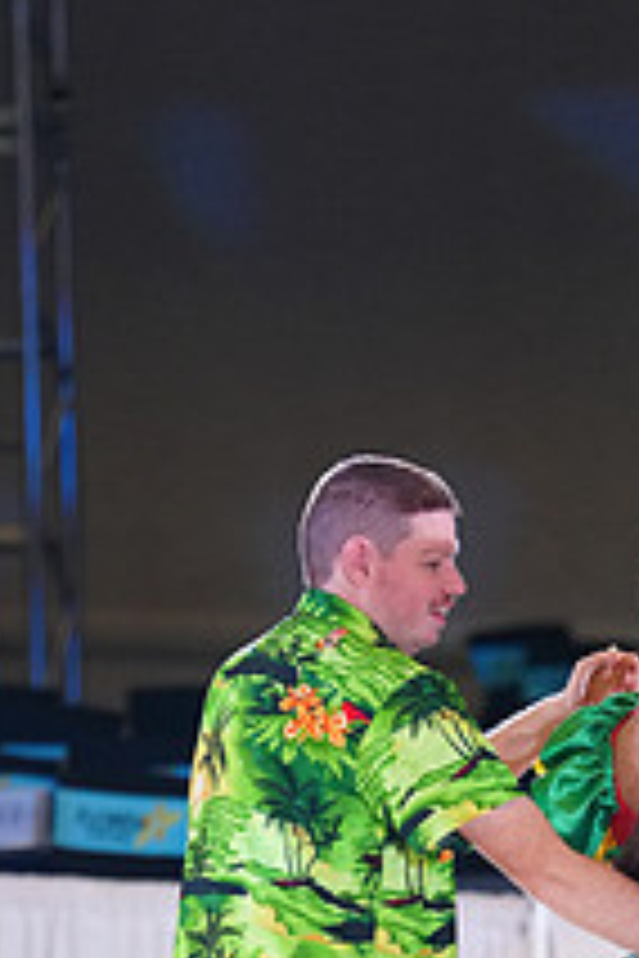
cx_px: 601
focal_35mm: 443
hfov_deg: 3.1
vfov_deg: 4.6
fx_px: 11794
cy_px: 1282
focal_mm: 163
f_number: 2.8
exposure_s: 1/500
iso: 2500
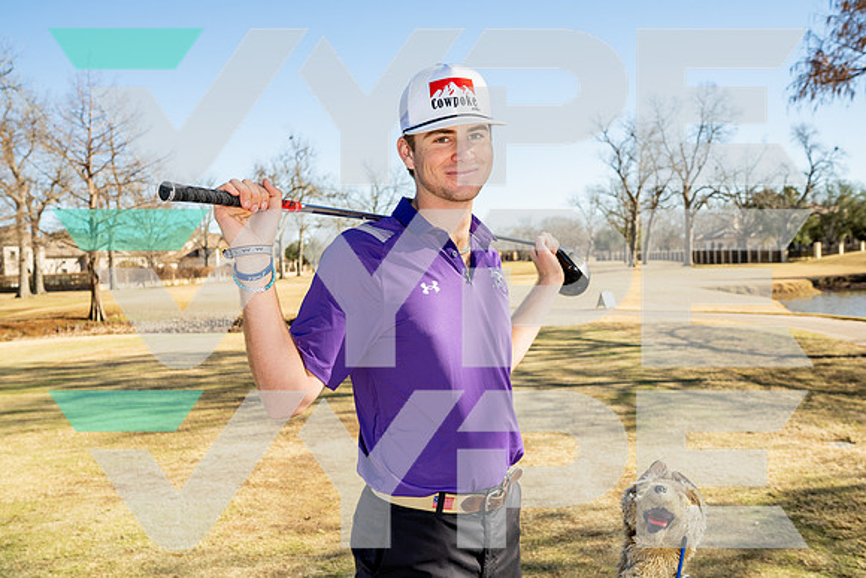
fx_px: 842
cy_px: 289
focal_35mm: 35
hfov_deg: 54.4
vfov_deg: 37.9
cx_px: 433
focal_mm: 35
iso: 100
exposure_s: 1/250
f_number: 5.6
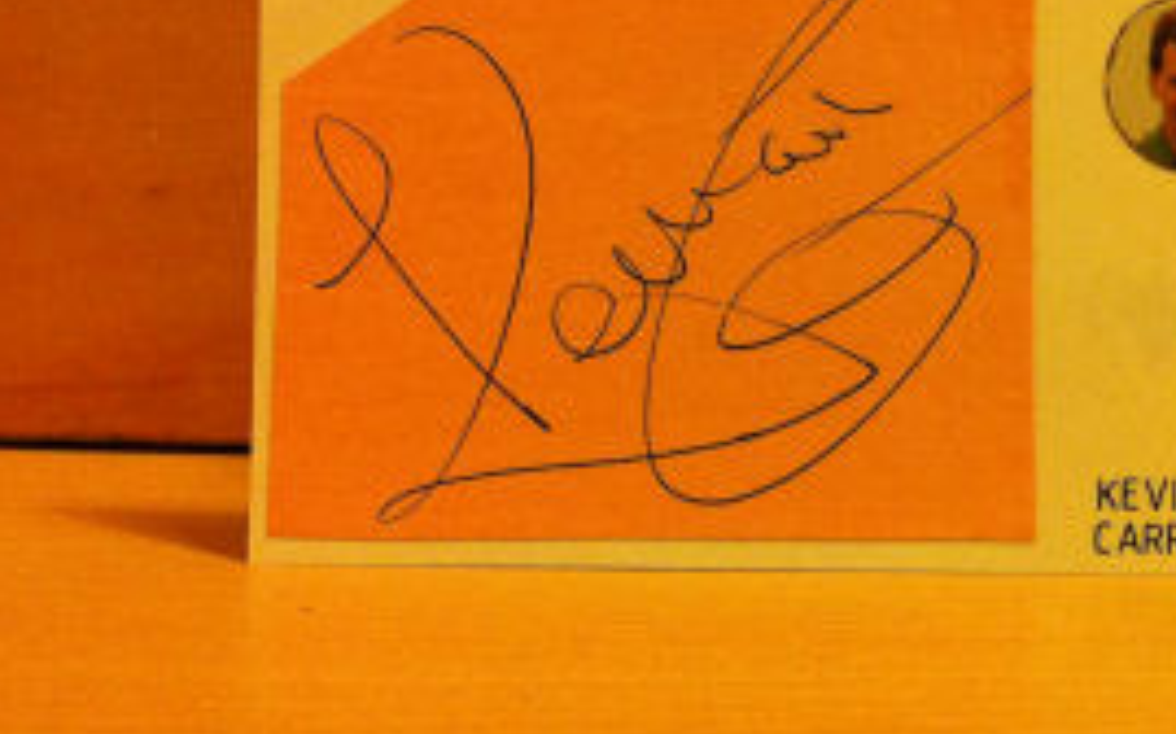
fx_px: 2211
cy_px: 308
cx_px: 831
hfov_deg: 29.5
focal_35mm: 69
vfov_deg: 18.8
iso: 250
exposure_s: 1/17
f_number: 2.8
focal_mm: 3.85
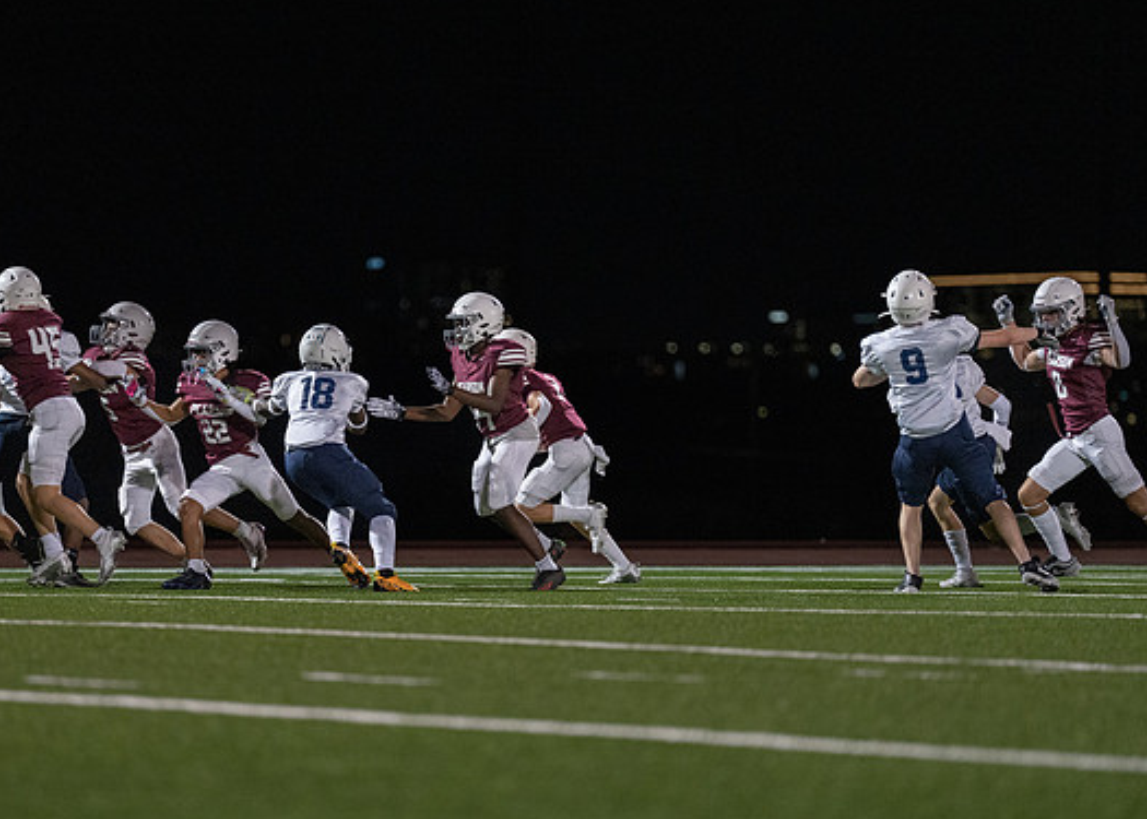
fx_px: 8372
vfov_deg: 5.6
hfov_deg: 7.8
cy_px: 444
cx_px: 543
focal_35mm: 257
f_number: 2.8
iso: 4000
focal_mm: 200
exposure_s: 1/1000
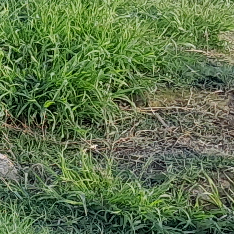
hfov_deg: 8.5
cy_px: 150
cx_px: -275
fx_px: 1468
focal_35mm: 192
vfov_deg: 9.1
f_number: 1.8
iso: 40
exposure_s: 1/120
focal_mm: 3.98
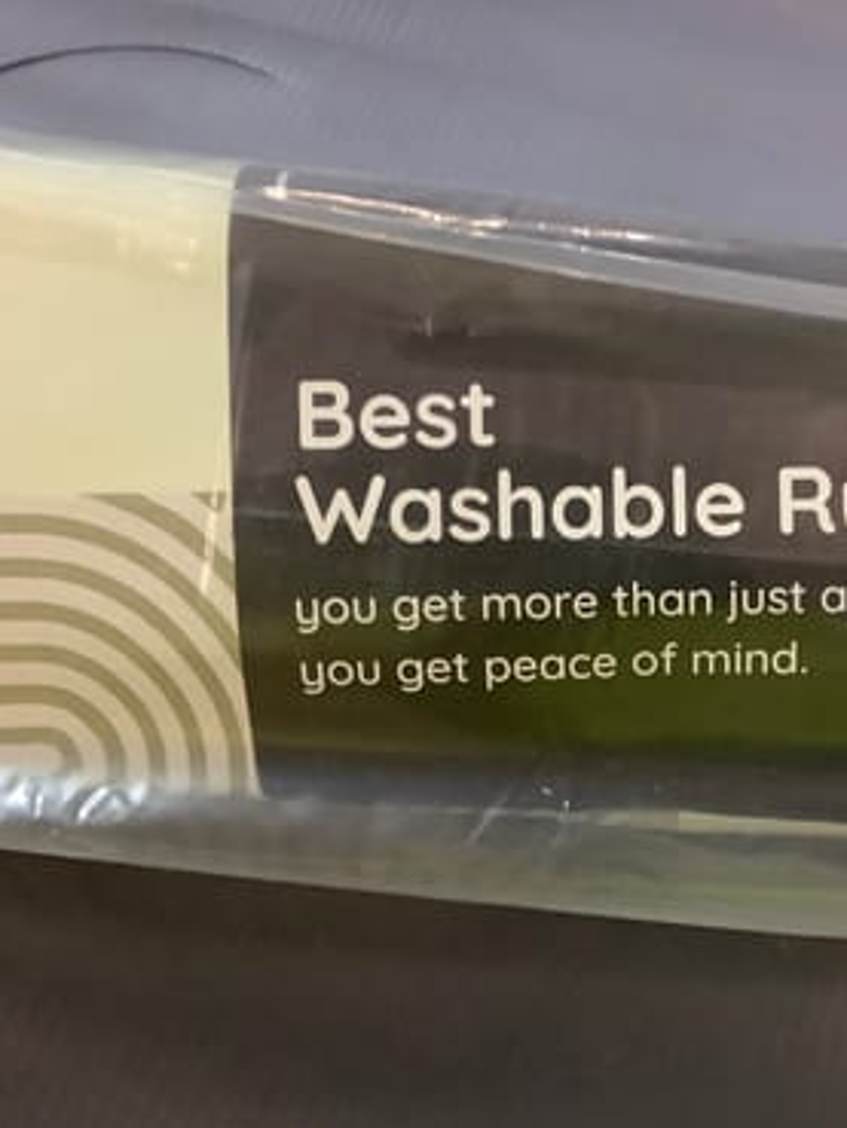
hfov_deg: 33.5
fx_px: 1369
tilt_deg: -60.8
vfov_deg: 44.8
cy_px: 567
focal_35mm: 42
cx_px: 660
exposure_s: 1/33
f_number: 2.4
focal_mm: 3.3
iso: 320
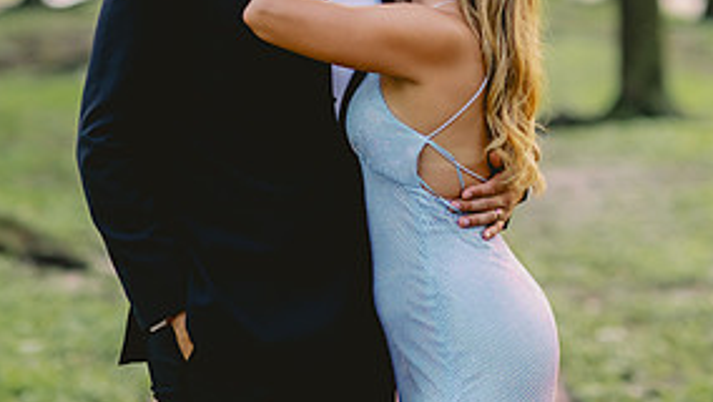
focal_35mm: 141
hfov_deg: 15.2
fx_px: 2667
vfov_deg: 8.6
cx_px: 369
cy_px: 83
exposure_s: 1/250
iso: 1250
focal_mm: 85
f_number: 2
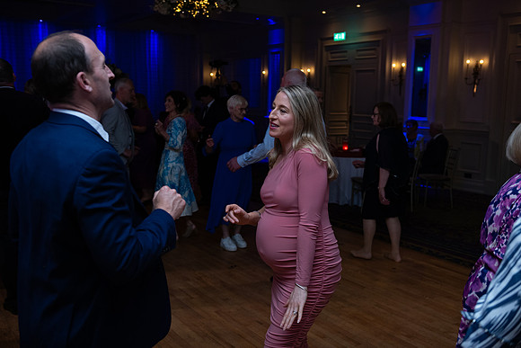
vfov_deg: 36.9
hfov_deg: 53.1
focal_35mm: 36
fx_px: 521
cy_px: 174
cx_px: 260
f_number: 3.5
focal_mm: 36
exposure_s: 1/160
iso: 640
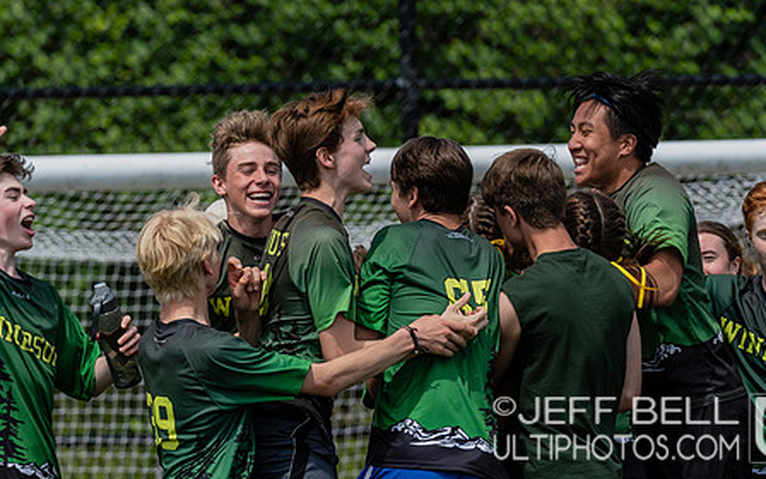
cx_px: 379
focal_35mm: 622
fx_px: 12985
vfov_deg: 2.1
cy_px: 260
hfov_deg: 3.4
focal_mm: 310
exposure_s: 1/1600
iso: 220
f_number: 4
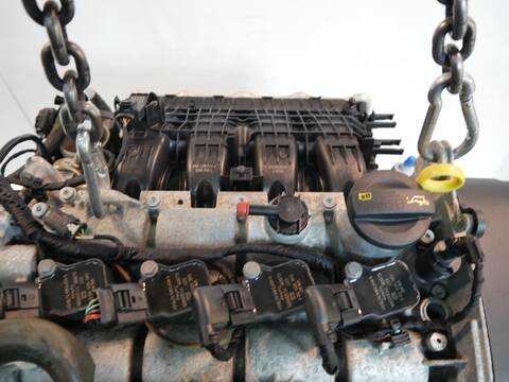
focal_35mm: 30
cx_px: 254
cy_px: 191
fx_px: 441
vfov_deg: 46.8
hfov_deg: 60.0
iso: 500
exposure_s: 1/60
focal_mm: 15
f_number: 3.5
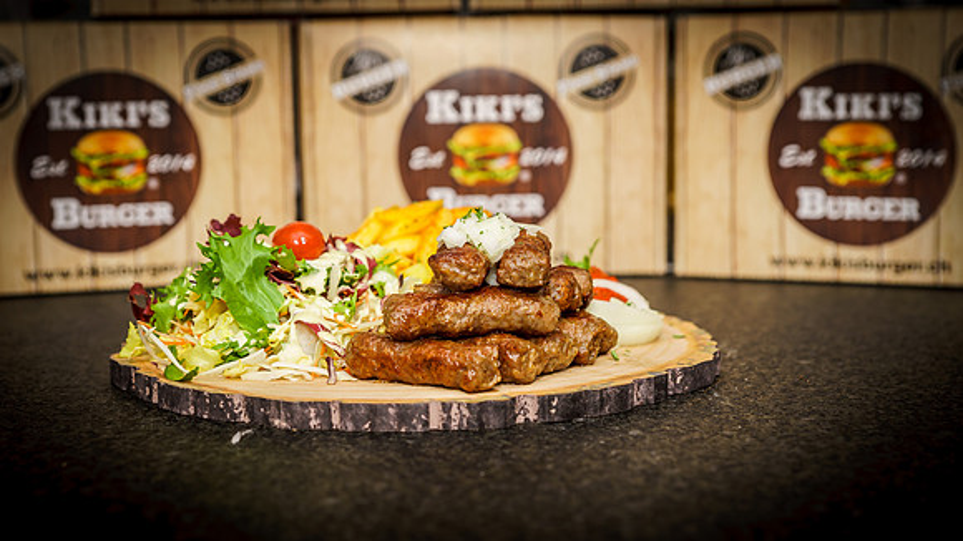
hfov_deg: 30.6
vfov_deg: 17.5
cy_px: 269
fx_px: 1763
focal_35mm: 69
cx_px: 470
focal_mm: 60
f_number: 4
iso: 100
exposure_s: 1/250
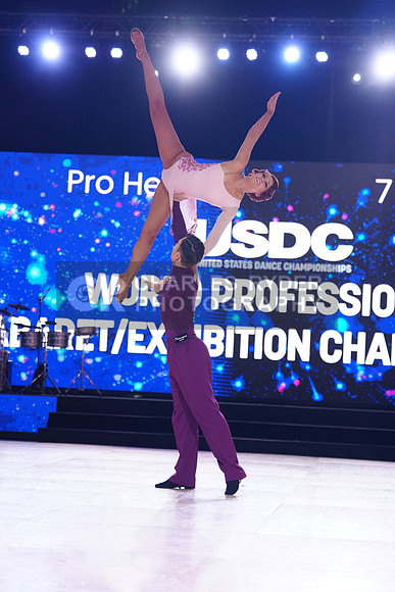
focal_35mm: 85
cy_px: 296
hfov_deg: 16.1
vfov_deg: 23.9
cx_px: 198
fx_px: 1398
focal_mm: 85
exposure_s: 1/400
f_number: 2.8
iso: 2000
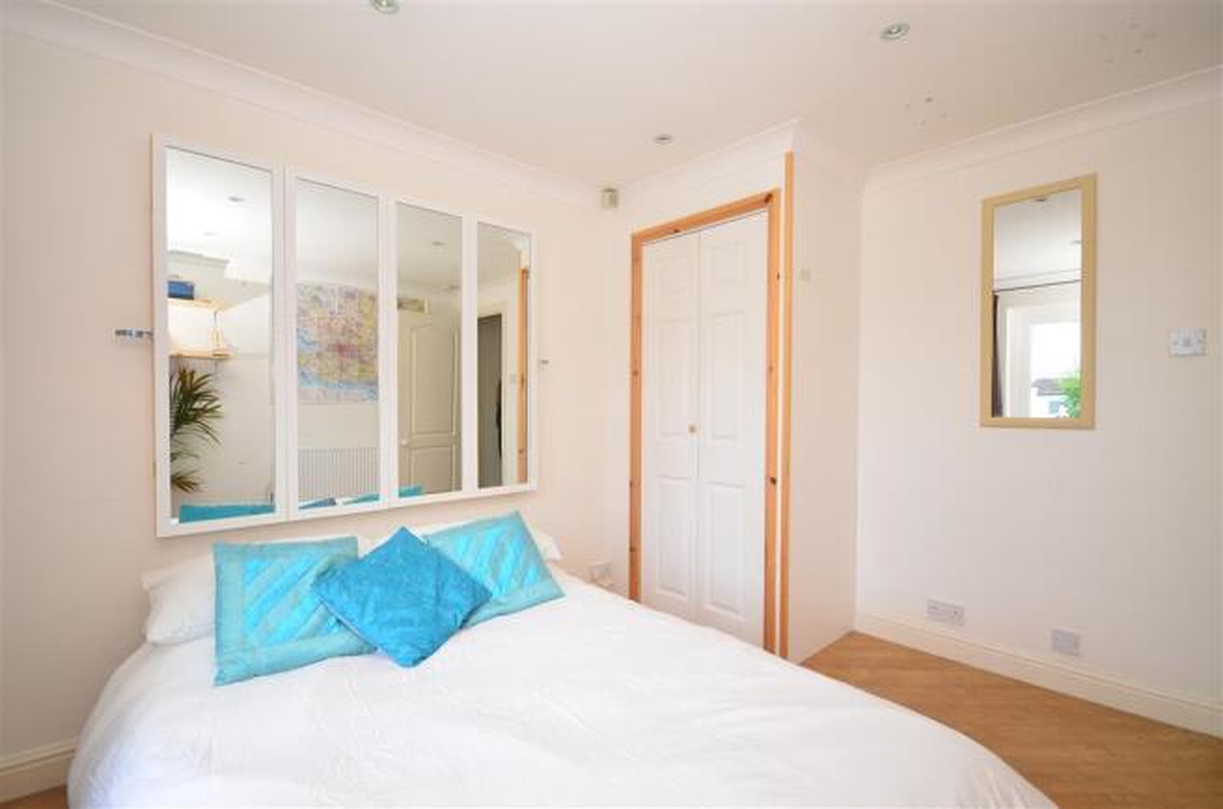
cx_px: 612
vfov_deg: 71.8
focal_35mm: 16
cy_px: 404
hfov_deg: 95.1
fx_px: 559
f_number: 5
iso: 200
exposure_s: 1/40
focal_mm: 11
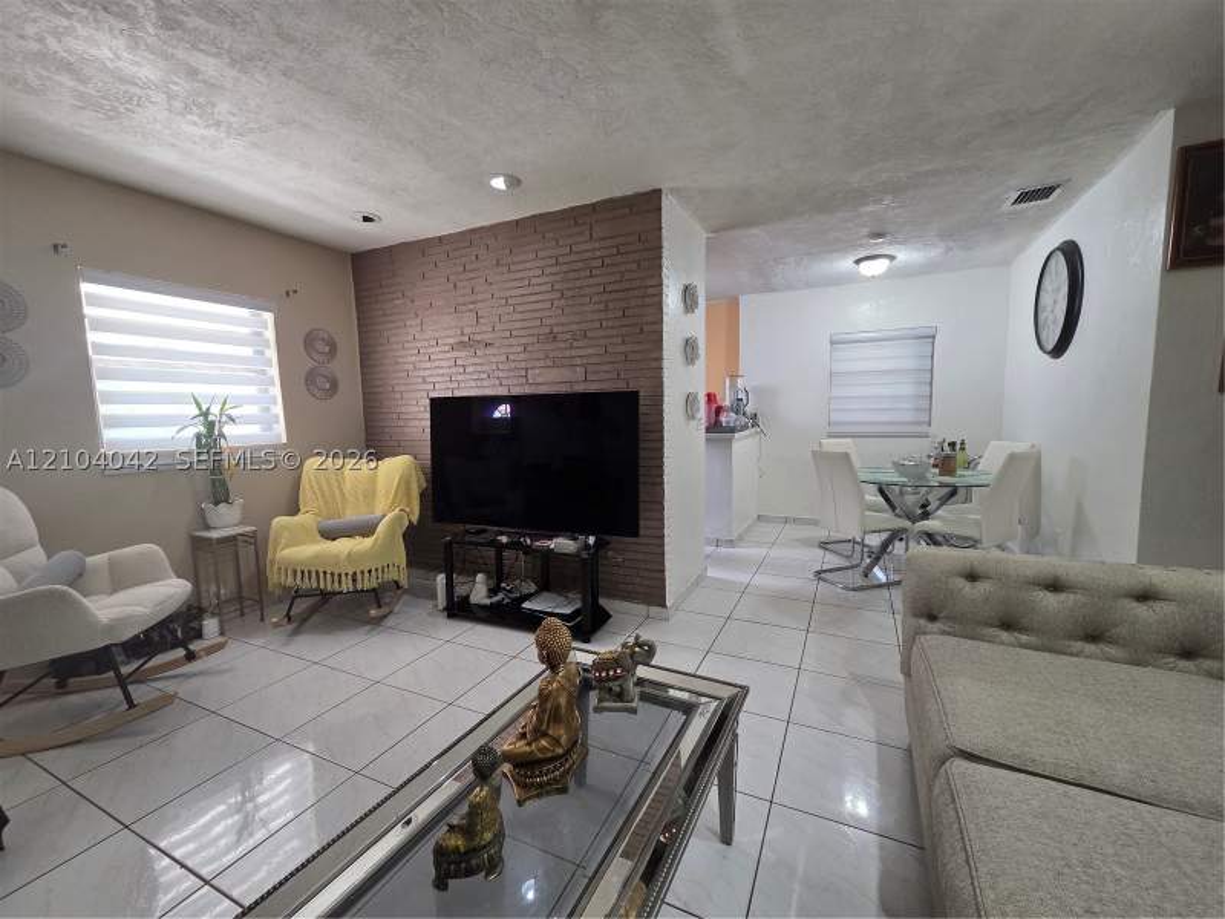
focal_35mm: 13
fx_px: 460
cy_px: 460
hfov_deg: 106.2
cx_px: 612
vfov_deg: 89.9
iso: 160
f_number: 2.2
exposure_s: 1/60
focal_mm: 2.2
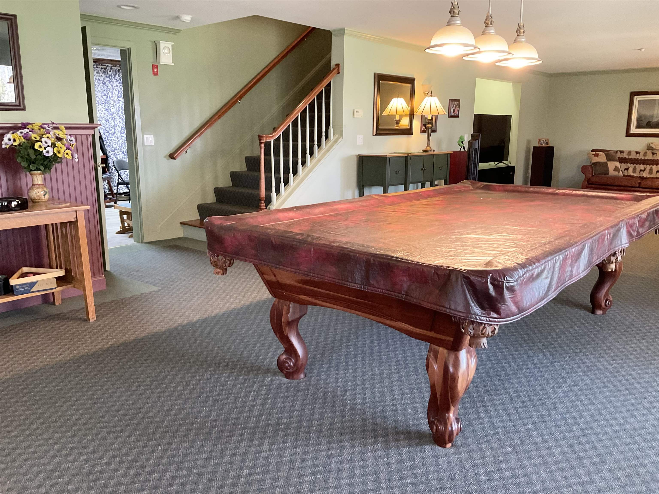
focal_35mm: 29
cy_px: 247
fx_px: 552
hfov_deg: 61.7
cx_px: 330
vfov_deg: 48.2
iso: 250
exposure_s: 1/40
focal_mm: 3
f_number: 1.8
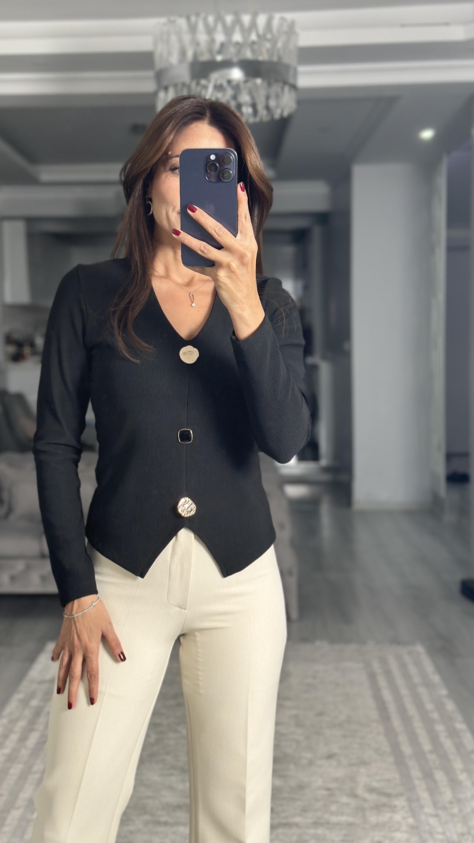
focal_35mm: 53
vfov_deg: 39.2
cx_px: 171
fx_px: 1184
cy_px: 423
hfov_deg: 22.6
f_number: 1.78
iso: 160
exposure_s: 1/50
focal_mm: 6.86
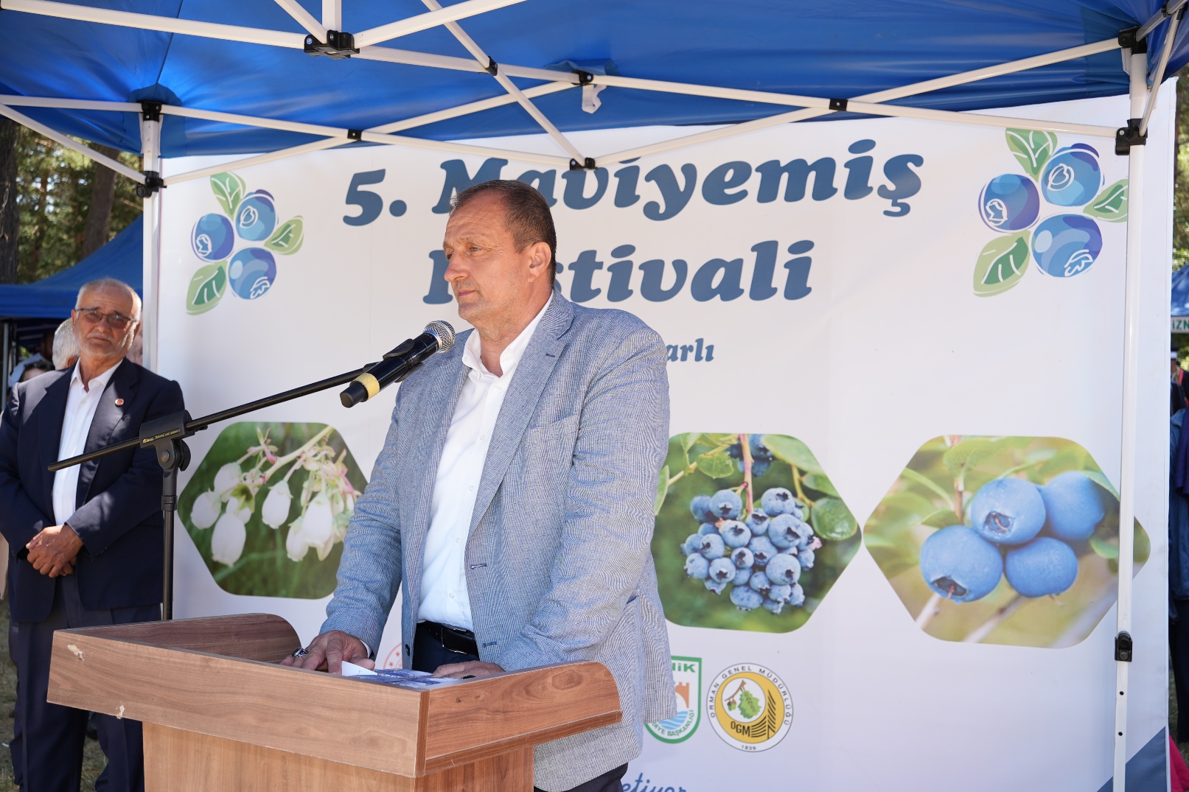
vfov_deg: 34.2
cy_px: 396
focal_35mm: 39
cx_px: 594
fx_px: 1288
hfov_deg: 49.6
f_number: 4
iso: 100
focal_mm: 26.2
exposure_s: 1/125
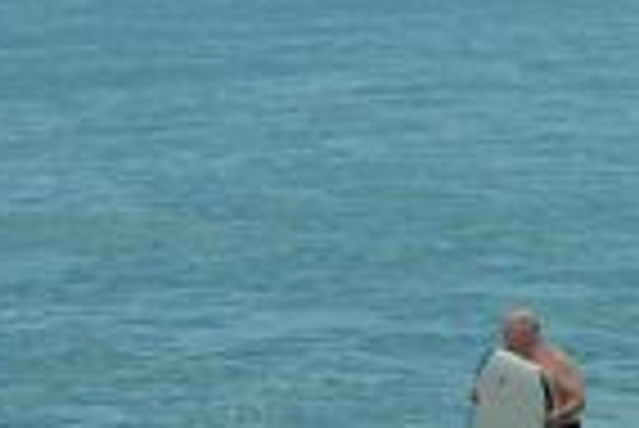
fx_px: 5899
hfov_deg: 6.2
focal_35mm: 332
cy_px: 288
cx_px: 734
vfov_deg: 4.1
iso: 400
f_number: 6.3
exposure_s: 1/2000
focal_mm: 70
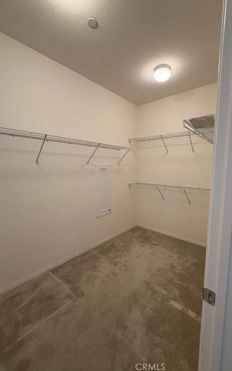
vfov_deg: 101.5
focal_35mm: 15
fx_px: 152
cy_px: 185
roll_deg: -0.5
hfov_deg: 74.5
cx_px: 129
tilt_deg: -7.2
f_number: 2.2
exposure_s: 1/120
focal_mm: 2.22
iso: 320
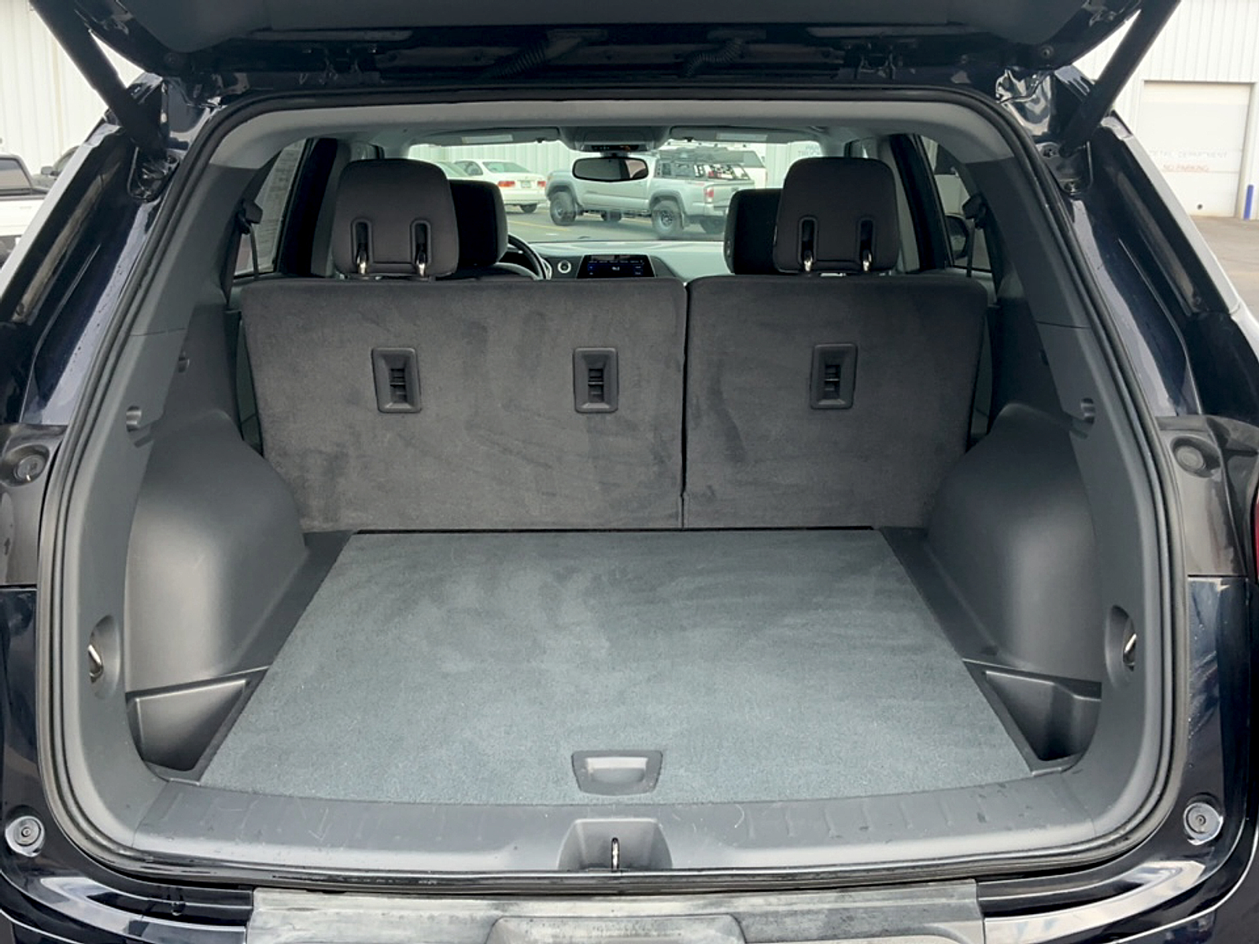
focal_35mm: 30
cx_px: 630
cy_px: 472
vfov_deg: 46.8
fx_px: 1091
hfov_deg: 60.0
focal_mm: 3
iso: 32
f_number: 1.8
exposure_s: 1/154
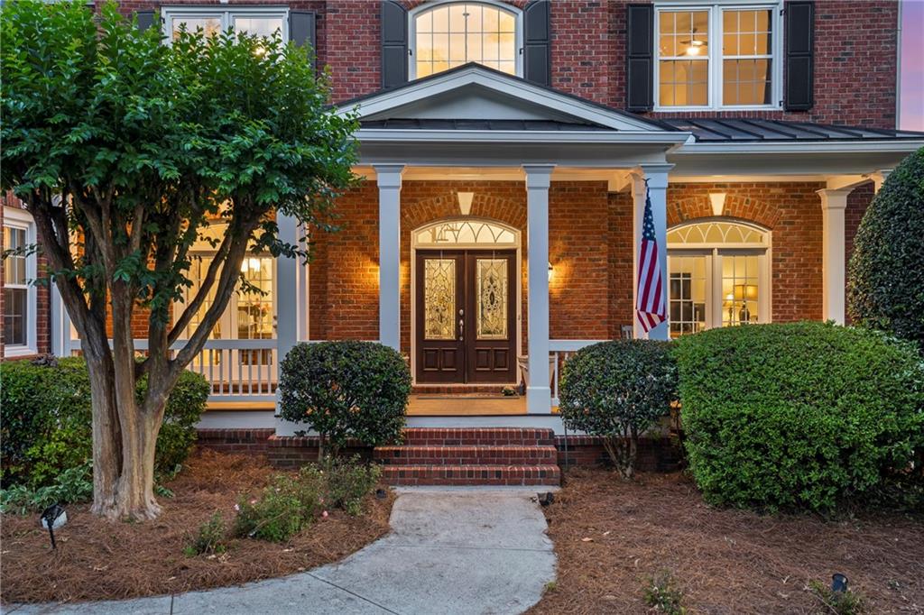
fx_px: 898
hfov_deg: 54.4
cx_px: 462
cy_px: 308
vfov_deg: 37.8
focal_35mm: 35
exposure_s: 2
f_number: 9
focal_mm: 35
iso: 400
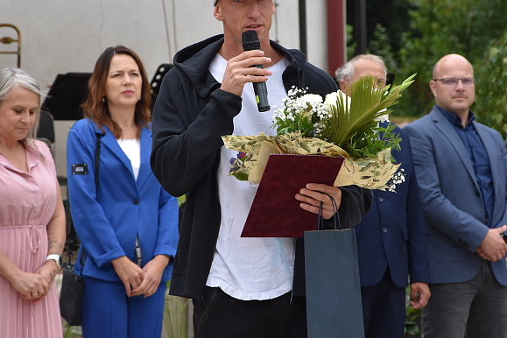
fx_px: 3066
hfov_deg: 9.5
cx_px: 250
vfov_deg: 6.3
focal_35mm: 218
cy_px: 119
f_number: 5.6
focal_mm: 105
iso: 560
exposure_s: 1/1000
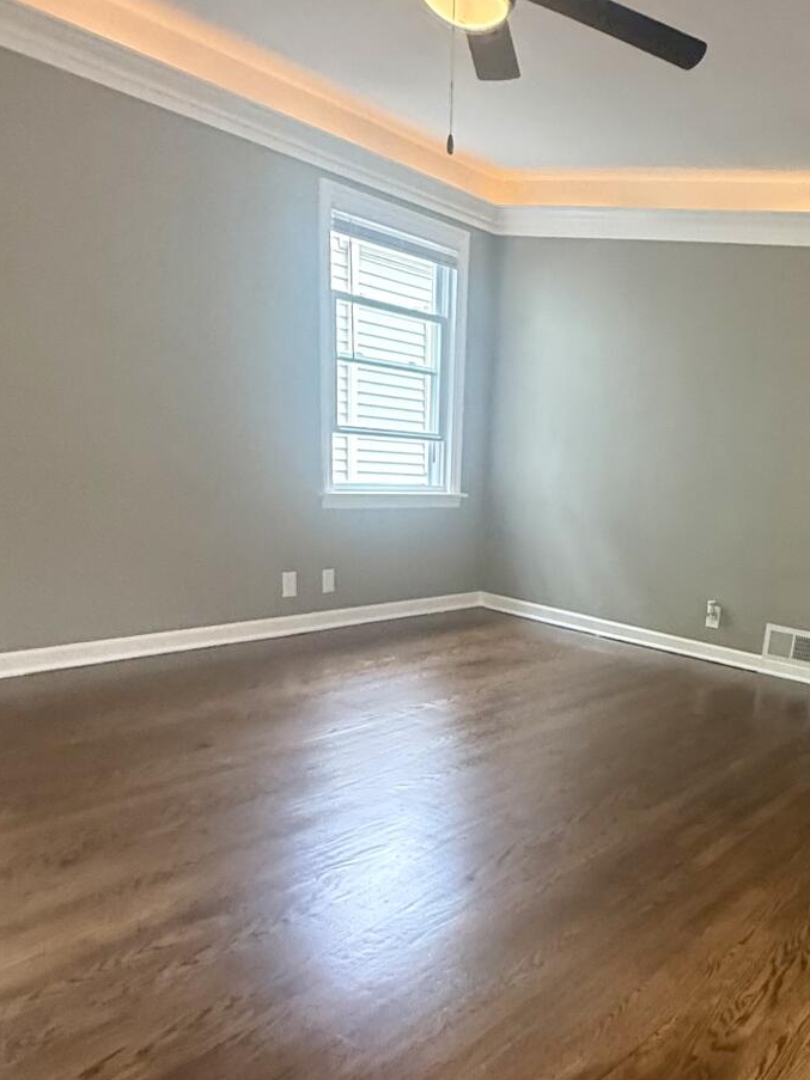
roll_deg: -7.6
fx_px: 967
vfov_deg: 56.0
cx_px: 712
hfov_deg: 42.1
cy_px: 787
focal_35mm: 31
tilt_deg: -18.4
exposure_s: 1/120
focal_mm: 2.22
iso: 500
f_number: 2.2
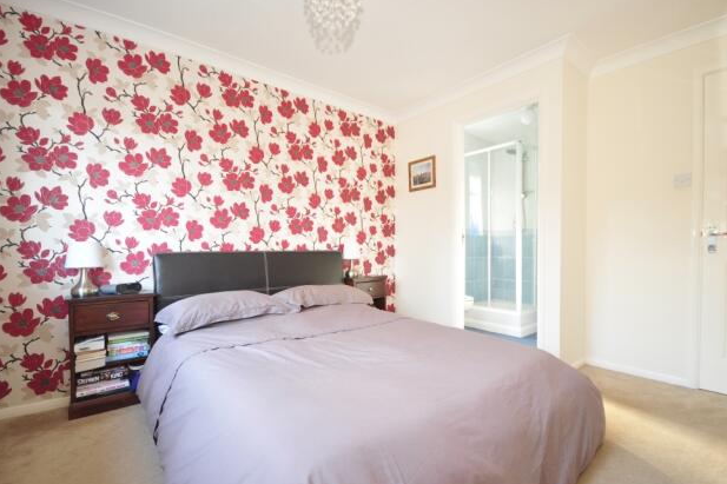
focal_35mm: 18
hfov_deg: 91.5
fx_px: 354
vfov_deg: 68.7
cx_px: 379
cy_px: 250
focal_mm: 11
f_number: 4.2
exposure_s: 1/2
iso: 200
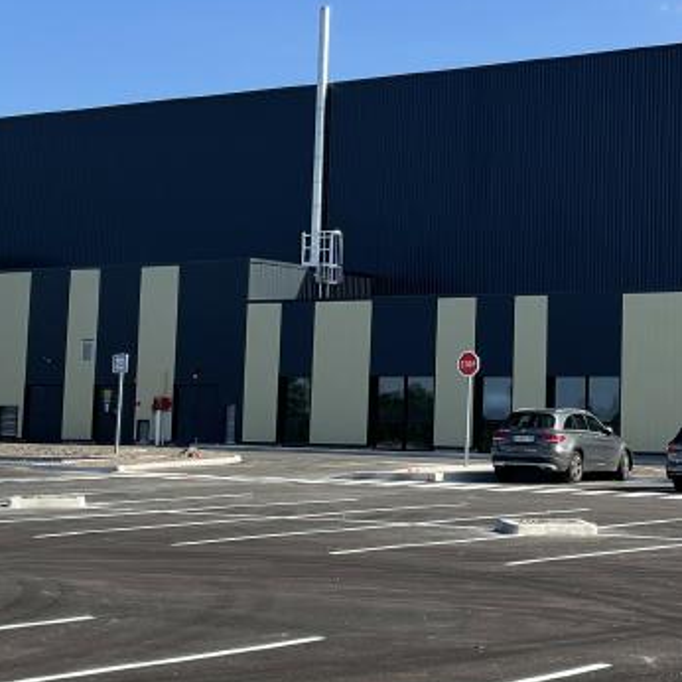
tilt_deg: +7.3
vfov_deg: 20.4
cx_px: 487
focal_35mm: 85
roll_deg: -1.3
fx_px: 1895
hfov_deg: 20.3
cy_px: 262
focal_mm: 4.2
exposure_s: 1/2618
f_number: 1.6
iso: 32
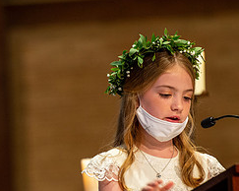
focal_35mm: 448
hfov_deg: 4.3
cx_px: 140
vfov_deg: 3.5
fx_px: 3166
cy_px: 162
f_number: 2.8
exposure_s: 1/125
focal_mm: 200
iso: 1600
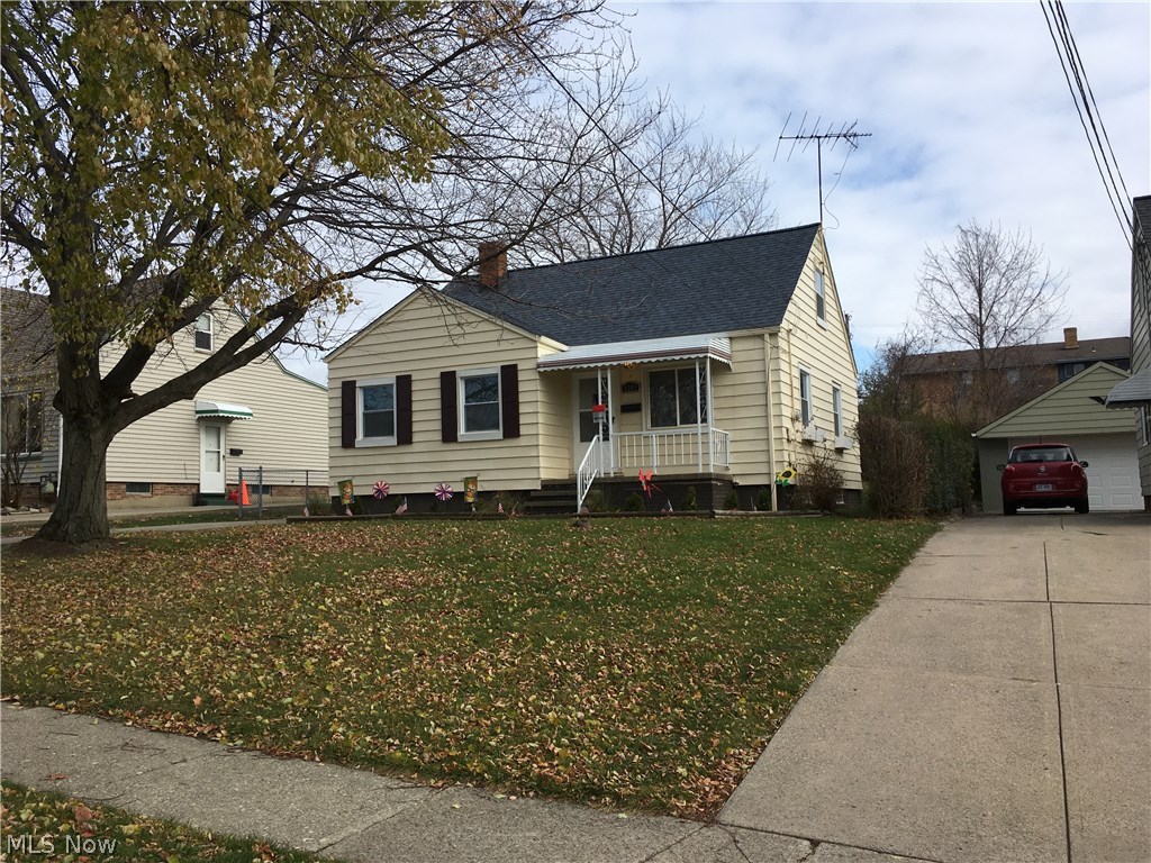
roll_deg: +0.0
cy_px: 432
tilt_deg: +6.0
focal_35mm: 29
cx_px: 576
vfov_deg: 48.2
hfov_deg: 61.7
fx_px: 964
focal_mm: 4.15
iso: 25
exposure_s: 1/1350
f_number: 2.2
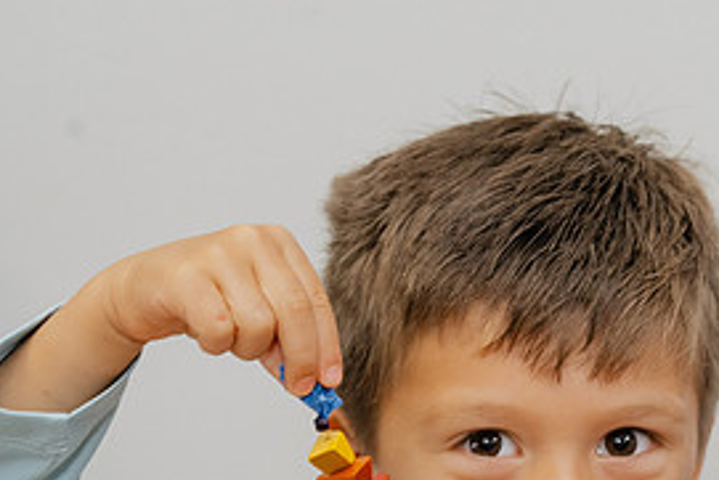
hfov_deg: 13.6
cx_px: 573
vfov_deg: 9.1
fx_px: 2997
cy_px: 412
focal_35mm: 150
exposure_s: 1/200
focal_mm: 70
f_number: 5.6
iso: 2000
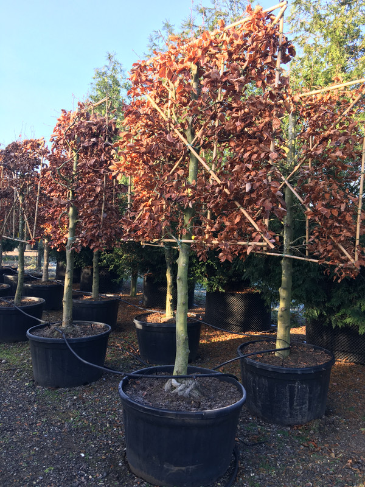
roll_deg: -1.7
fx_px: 408
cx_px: 182
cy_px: 244
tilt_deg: -0.9
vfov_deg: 61.7
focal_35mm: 29
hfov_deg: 48.2
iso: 25
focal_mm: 4.15
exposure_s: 1/105
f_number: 2.2
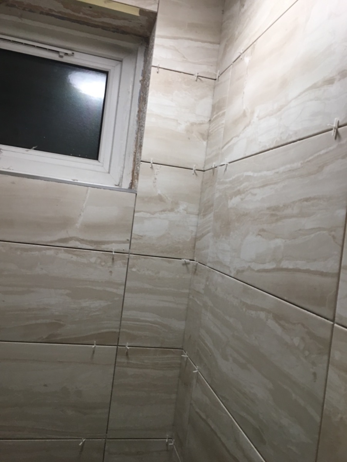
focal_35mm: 29
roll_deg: -9.0
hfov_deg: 48.2
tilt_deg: +1.3
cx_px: 174
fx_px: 388
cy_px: 231
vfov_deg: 61.7
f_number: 2.2
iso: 64
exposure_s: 1/33
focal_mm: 4.15
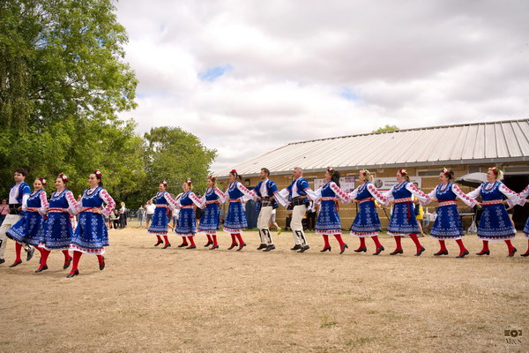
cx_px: 264
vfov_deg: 37.9
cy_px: 176
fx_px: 514
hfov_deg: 54.4
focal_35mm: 35
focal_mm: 35
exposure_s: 1/500
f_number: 6.3
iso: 100
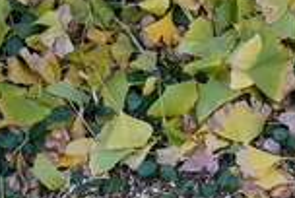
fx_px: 1585
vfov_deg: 7.1
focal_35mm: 193
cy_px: 130
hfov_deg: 10.2
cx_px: 466
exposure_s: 1/80
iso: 100
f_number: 6.3
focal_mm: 49
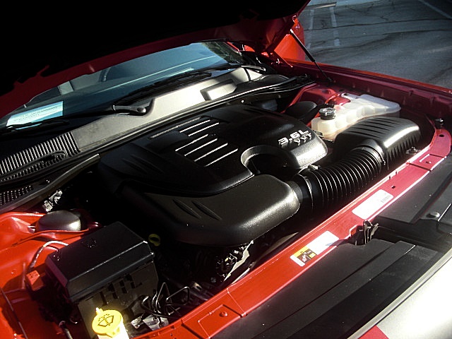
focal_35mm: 36
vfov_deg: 39.7
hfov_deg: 51.4
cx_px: 226
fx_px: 470
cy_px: 170
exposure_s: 1/200
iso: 50
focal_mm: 6.3
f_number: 2.8
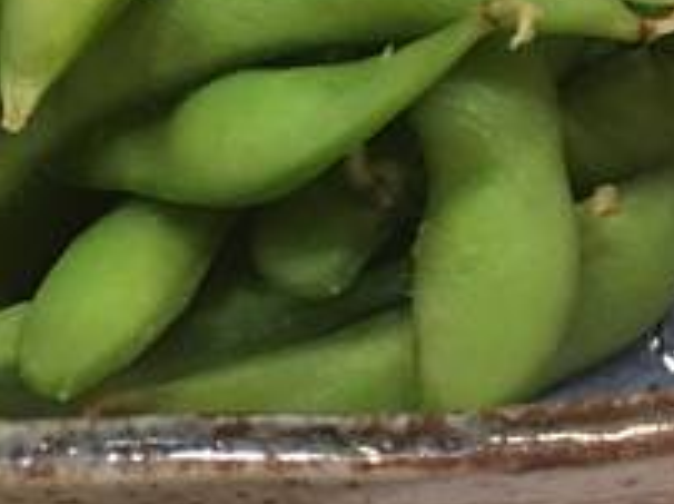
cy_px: -50
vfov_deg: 15.6
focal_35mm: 92
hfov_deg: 21.2
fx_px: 1789
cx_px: 477
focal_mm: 4.15
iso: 80
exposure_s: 1/15
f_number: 2.2
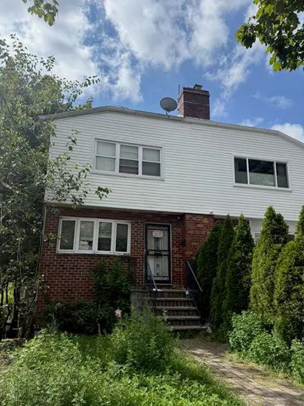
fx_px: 293
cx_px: 146
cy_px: 211
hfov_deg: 54.9
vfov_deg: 69.4
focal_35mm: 25
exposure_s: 1/7353
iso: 125
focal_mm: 6.76
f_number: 1.78
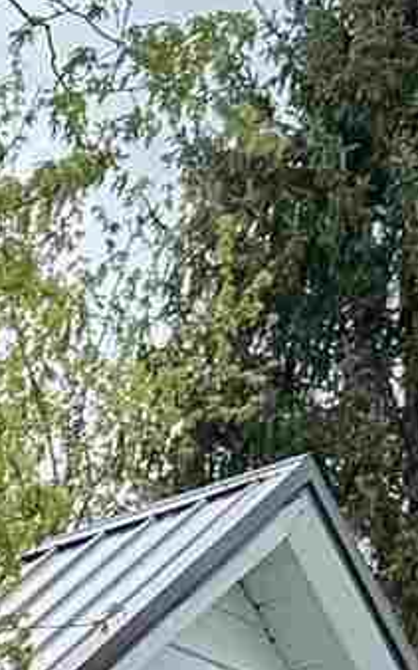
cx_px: -707
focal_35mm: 231
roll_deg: -1.7
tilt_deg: +7.1
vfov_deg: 8.4
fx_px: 4214
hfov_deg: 5.4
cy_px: 1532
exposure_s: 1/1812
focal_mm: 6.76
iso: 100
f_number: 1.78
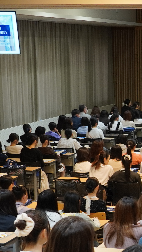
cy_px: 172
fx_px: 776
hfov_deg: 10.1
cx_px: 214
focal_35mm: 116
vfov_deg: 18.4
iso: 400
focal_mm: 21
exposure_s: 1/40
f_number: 4.5
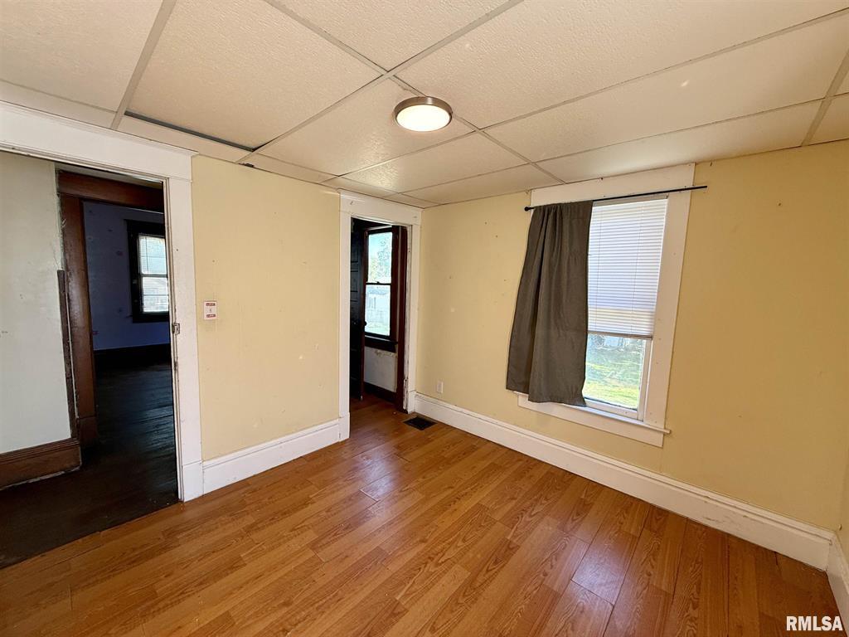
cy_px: 318
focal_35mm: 14
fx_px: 343
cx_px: 424
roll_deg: -0.7
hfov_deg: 102.1
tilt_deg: -5.0
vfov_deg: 85.7
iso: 80
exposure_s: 1/99
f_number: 2.2
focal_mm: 2.22
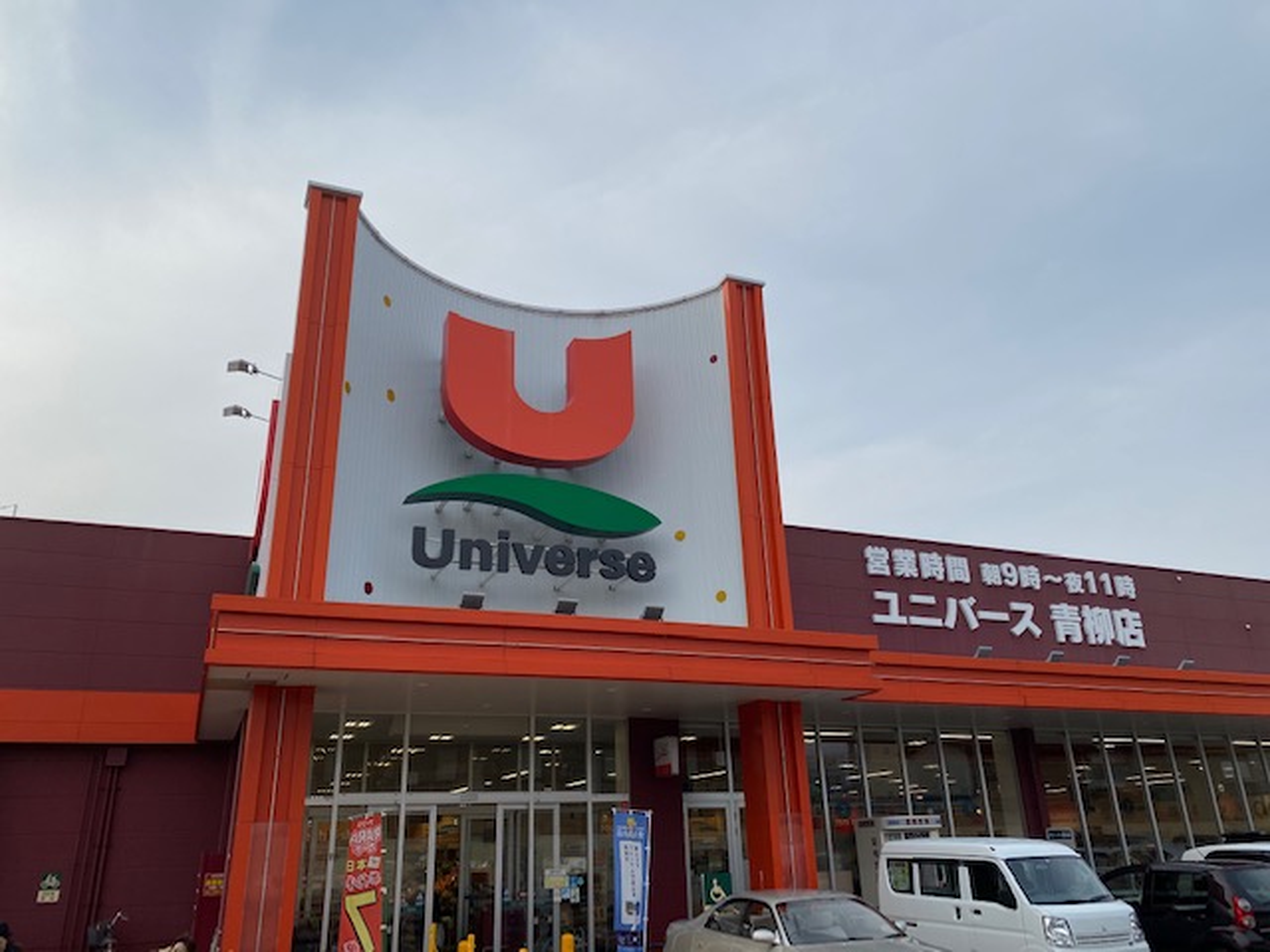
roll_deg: +1.8
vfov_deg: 53.1
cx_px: 635
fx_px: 954
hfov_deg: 67.3
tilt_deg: +22.4
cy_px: 476
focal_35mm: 26
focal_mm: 4.25
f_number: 1.8
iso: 32
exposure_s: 1/2899
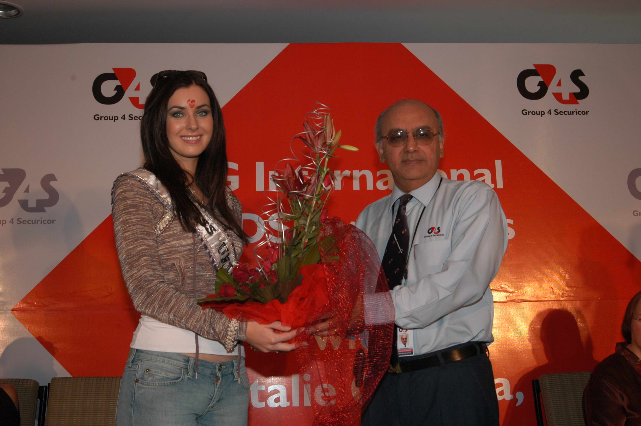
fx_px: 747
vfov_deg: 31.8
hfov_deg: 46.4
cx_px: 320
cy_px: 213
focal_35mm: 42
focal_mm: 28
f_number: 6.3
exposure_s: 1/125
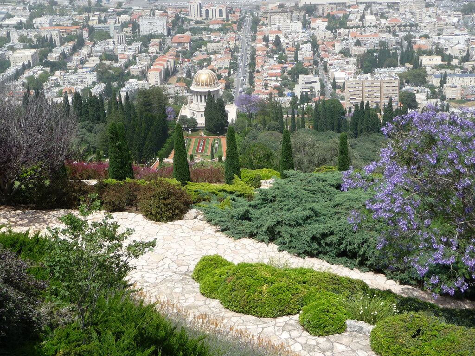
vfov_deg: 26.6
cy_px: 178
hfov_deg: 34.9
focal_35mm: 55
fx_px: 755
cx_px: 238
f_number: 4.2
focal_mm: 8.5
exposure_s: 1/800
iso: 100
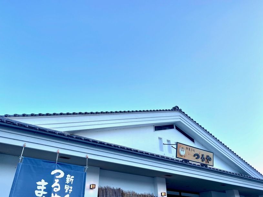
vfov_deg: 53.1
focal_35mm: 26
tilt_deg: +32.7
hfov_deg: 67.3
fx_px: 198
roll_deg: -0.2
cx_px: 132
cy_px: 98
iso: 32
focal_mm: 4.25
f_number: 1.8
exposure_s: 1/413
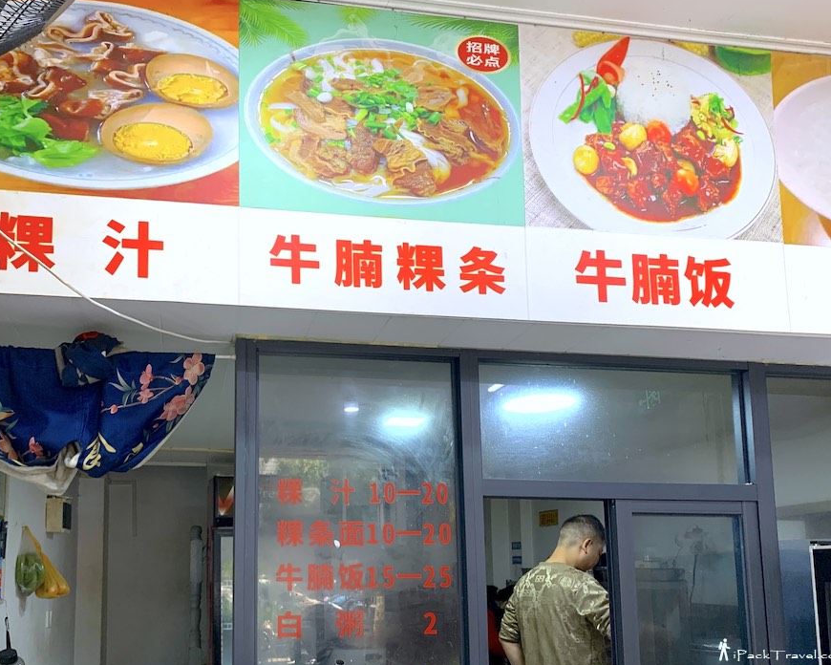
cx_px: 403
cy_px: 333
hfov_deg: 62.2
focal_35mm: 28
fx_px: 689
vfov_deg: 51.5
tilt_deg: +15.4
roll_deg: +1.6
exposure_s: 1/121
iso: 80
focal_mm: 4.25
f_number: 1.8
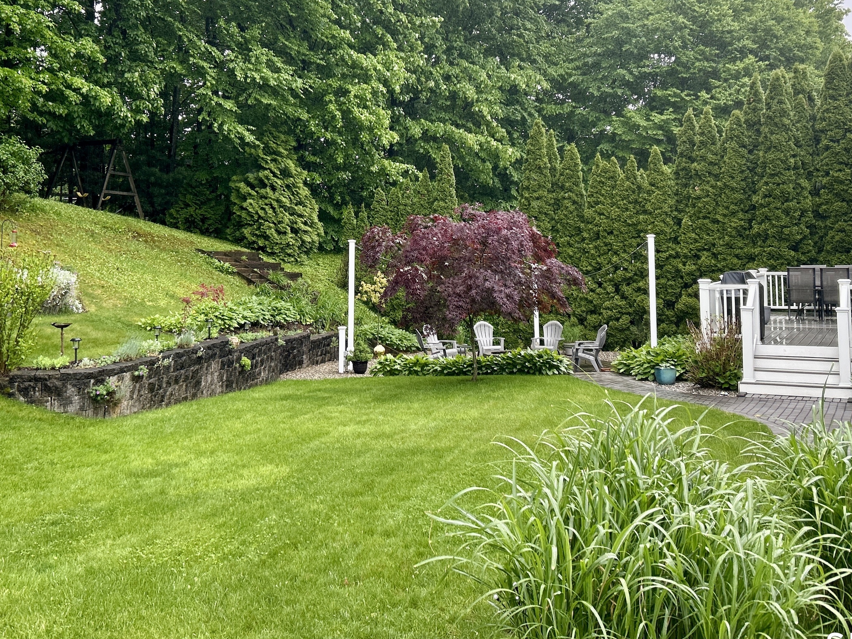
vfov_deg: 37.2
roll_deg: +0.4
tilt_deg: +3.0
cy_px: 198
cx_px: 389
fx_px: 935
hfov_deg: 48.9
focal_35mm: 38
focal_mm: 5.7
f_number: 1.5
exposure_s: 1/957
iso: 50
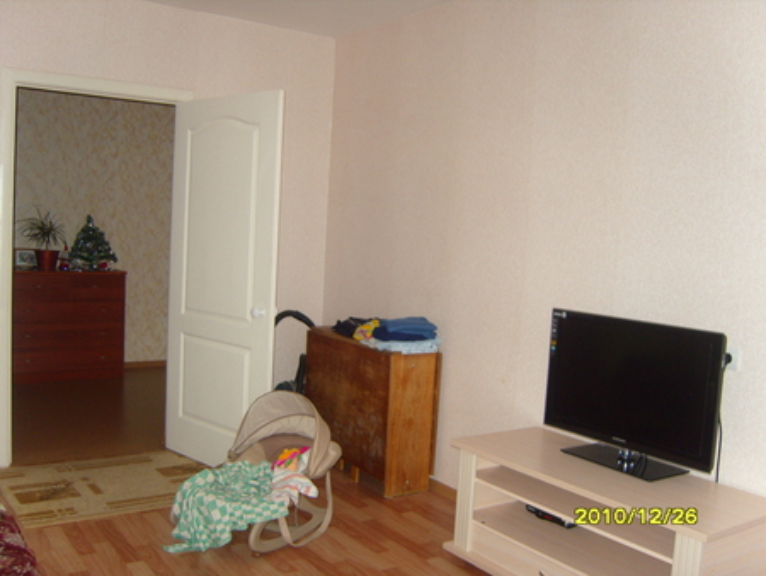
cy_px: 288
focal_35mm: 35
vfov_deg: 40.7
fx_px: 775
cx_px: 383
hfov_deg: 52.6
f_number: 2.8
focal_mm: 7.4
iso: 161
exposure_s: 1/30
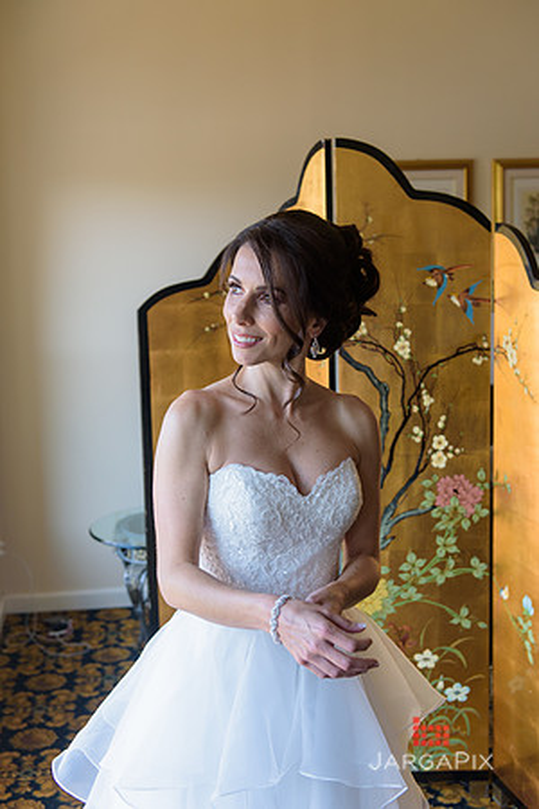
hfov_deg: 28.1
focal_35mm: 48
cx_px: 270
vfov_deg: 41.1
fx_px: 1078
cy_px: 404
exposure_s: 1/125
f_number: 3.2
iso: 250
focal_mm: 48
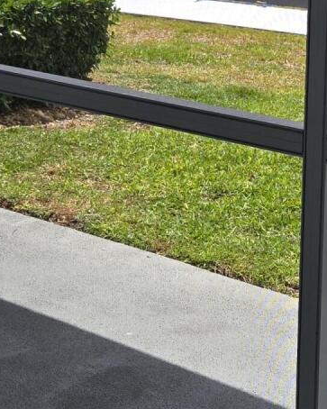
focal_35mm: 99
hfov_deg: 15.5
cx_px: 249
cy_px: 143
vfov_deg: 19.3
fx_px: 1198
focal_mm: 5.4
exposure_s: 1/1145
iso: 25
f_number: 1.8
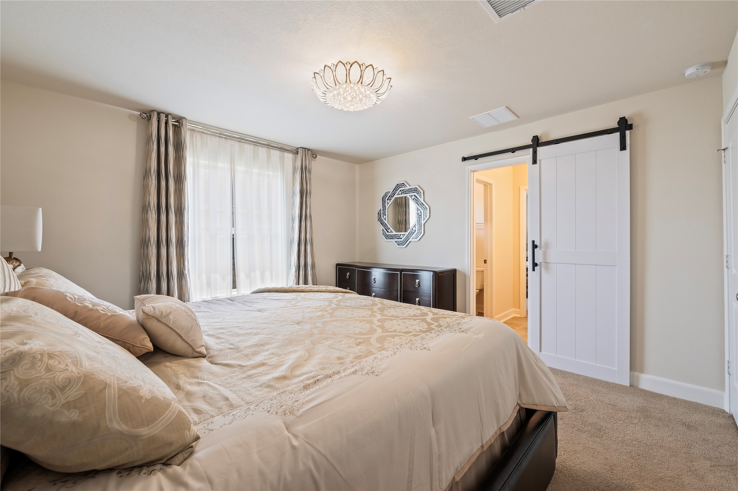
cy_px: 246
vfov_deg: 77.2
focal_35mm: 15
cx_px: 369
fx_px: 307
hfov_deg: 100.4
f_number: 6.3
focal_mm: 15
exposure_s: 1/2.5
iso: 125
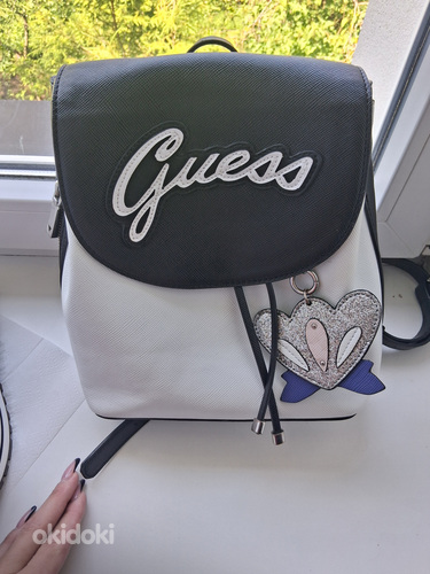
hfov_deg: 53.1
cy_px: 287
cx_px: 215
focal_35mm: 26
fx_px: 431
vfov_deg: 67.3
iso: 40
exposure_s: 1/100
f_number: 1.8
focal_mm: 3.98
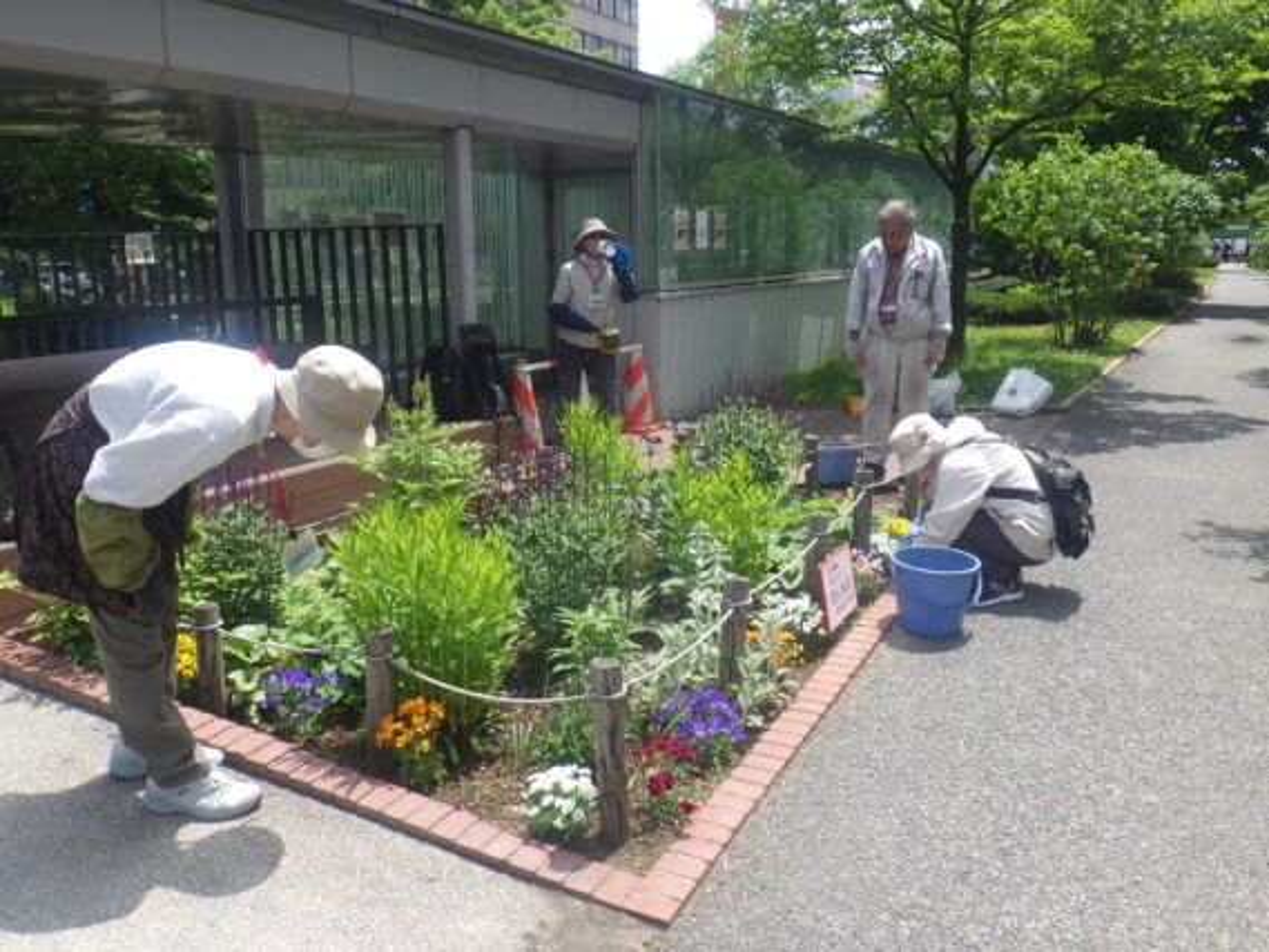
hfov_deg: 63.4
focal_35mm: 28
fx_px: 1027
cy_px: 476
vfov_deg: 49.8
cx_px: 634
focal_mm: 5
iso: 125
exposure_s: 1/500
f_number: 4.2
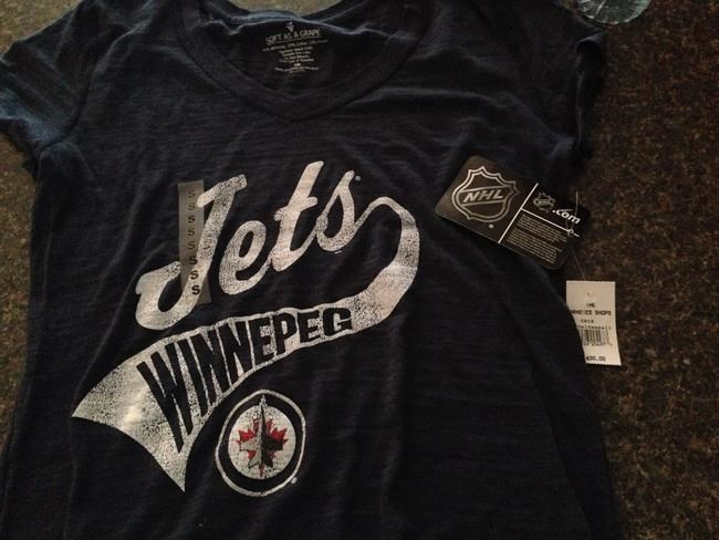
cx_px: 360
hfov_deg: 55.3
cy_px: 270
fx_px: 686
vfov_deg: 43.0
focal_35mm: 33
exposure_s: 1/15
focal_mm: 4.12
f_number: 2.4
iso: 800
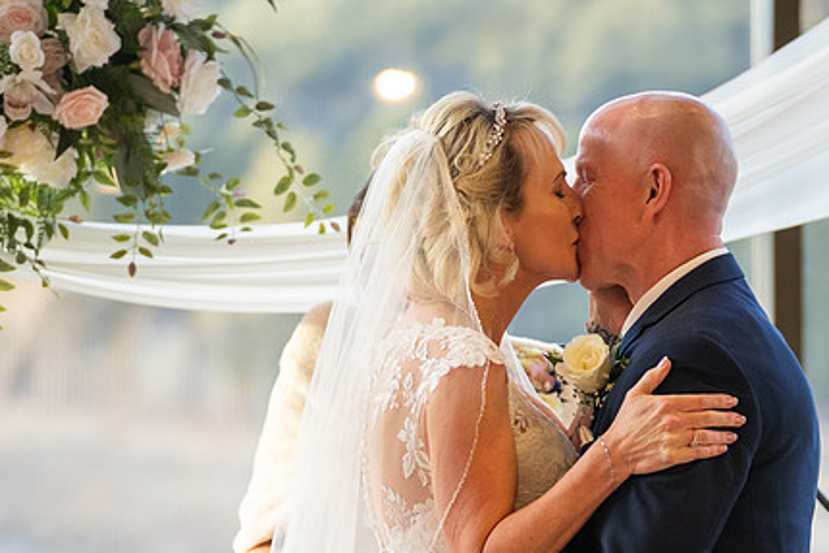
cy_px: 467
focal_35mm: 227
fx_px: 5229
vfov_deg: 6.0
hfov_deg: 9.1
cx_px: 560
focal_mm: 134
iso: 1600
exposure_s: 1/320
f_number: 2.8
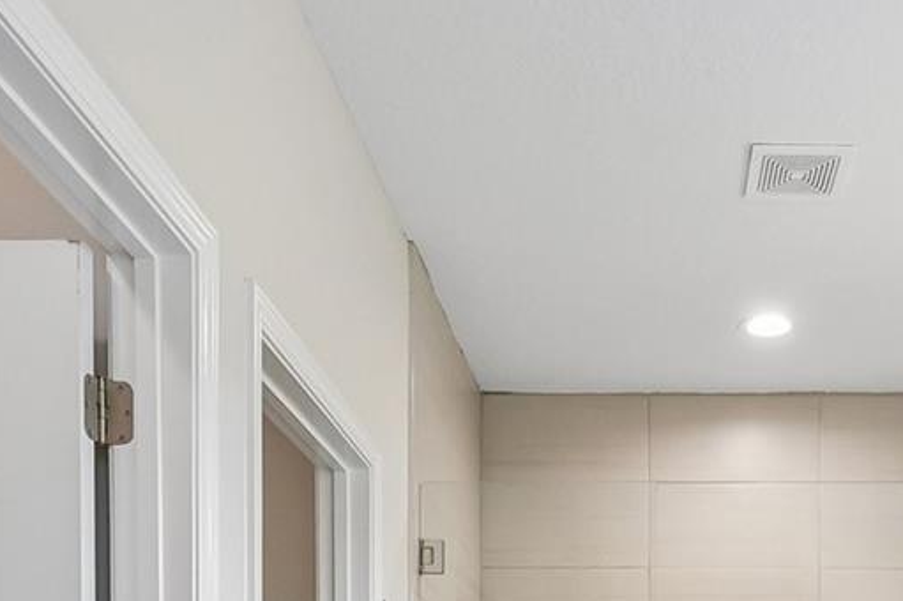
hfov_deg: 41.3
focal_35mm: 47
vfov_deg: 25.0
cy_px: 772
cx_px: 611
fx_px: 1178
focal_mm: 10
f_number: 8
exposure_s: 1/40
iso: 400
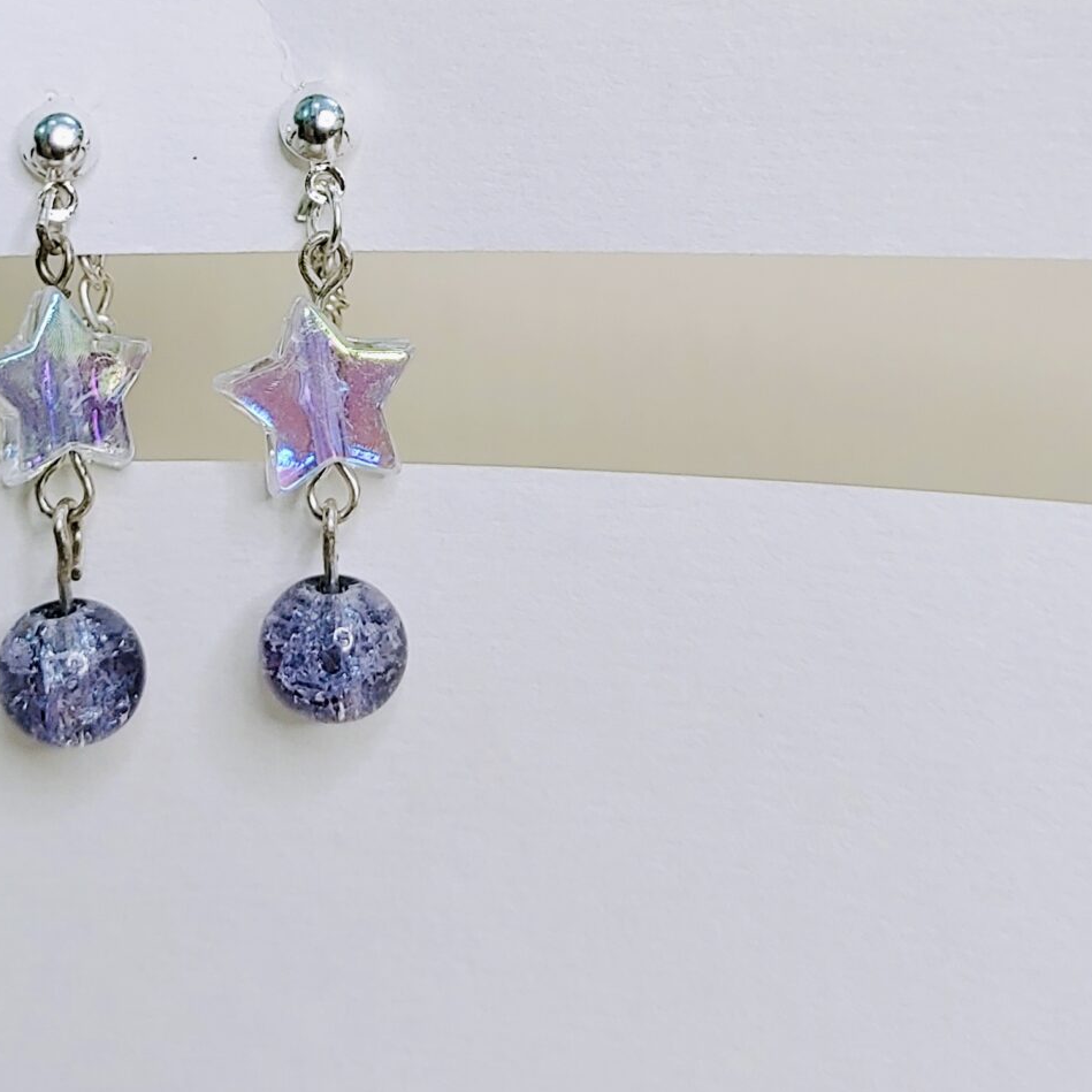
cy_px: 268
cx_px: 299
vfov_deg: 27.3
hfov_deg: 27.4
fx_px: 2213
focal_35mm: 62
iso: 150
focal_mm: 4.36
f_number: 1.8
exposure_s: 1/100
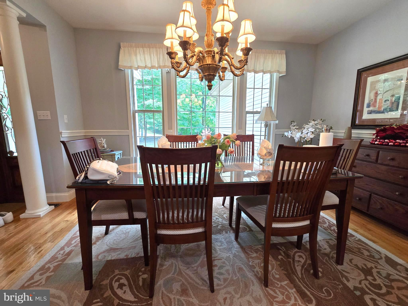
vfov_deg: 89.9
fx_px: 153
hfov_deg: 106.2
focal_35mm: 13
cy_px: 153
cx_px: 204
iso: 200
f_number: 2.2
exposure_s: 1/60
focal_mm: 2.2
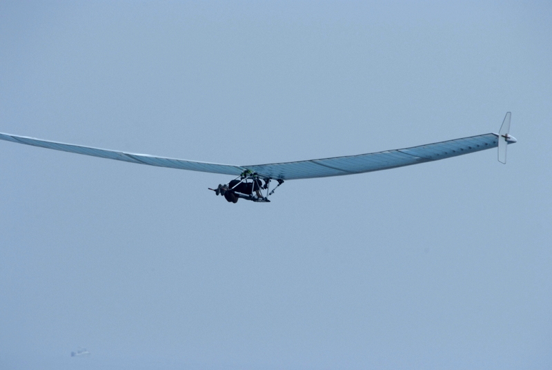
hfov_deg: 2.7
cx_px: 276
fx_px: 11517
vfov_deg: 1.8
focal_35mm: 750
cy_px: 185
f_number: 14
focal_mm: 500
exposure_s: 1/800
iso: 400
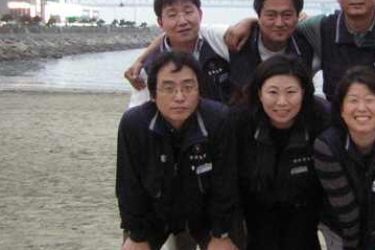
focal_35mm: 73
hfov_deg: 26.9
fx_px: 760
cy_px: 85
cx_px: 329
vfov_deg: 18.6
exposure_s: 1/13
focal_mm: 4.7
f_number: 2.6
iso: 200
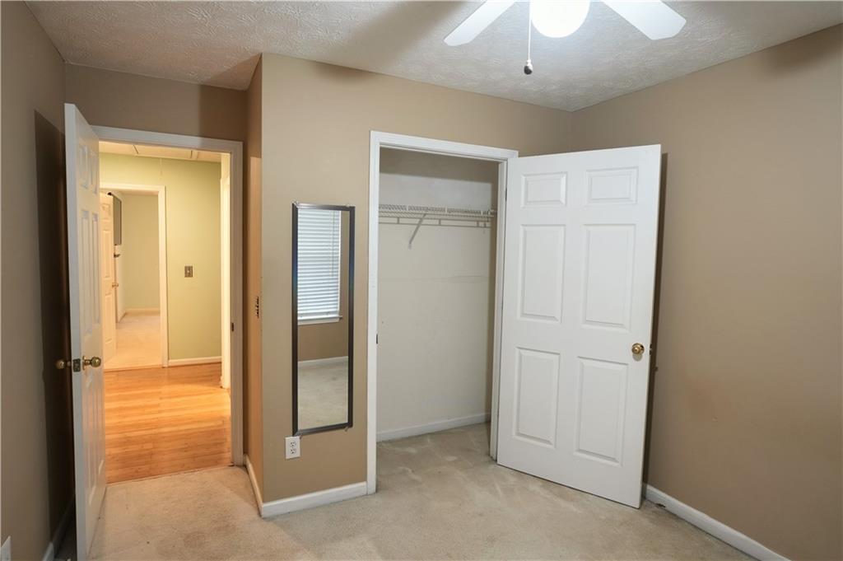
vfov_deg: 61.8
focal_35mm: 20
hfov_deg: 84.0
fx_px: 468
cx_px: 422
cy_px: 280
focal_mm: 20
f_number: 2.8
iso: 400
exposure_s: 1/30
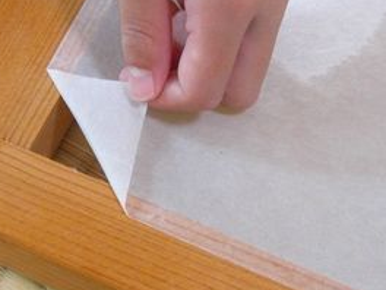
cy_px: 155
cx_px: 117
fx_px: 769
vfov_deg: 21.3
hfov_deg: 27.9
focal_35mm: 69
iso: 800
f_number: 2.8
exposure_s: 1/50
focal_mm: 7.9
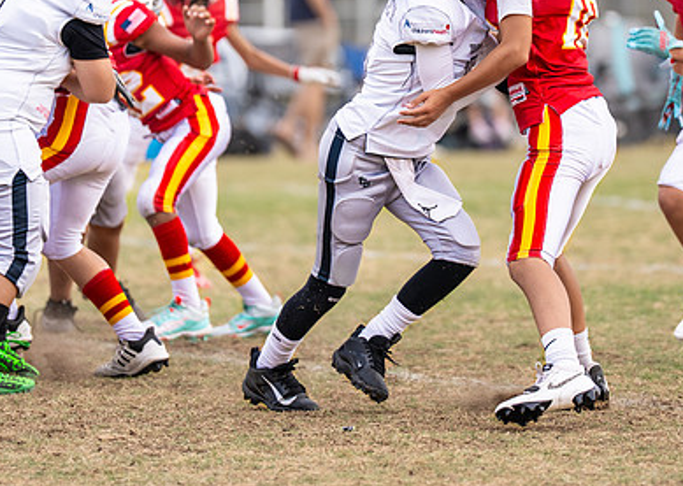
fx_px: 8662
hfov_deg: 4.5
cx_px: 457
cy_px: 81
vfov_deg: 3.2
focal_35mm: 447
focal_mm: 200
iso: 160
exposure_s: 1/1600
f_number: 2.8
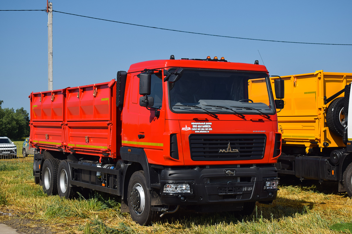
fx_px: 616
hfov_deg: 31.9
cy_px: 117
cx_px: 176
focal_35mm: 63
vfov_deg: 21.6
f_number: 6.3
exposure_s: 1/800
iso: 100
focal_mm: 42
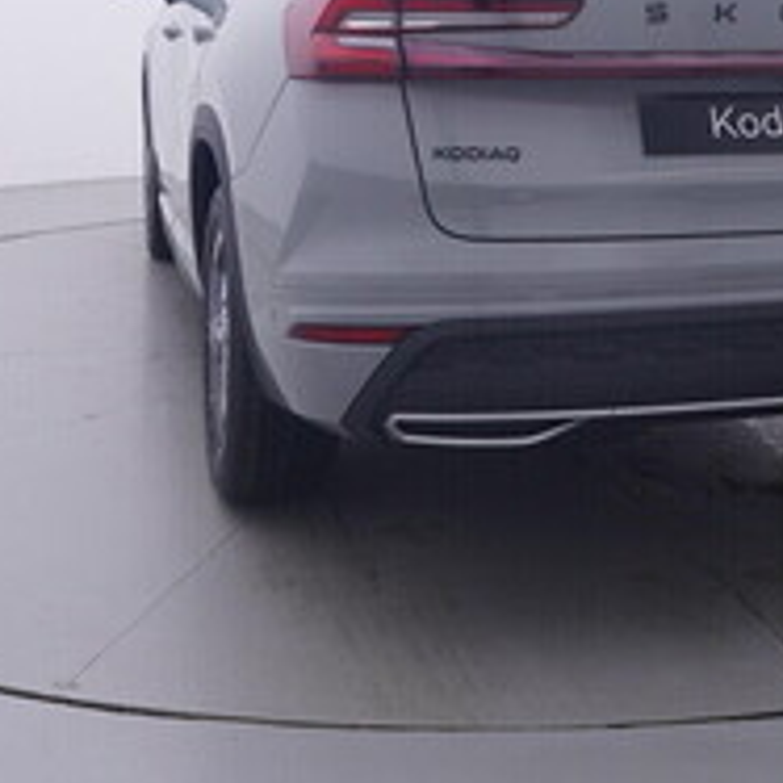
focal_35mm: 56
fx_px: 1440
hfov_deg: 30.4
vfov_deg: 28.9
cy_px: 44
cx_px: 450
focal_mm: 15
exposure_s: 1/80
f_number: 5
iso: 200
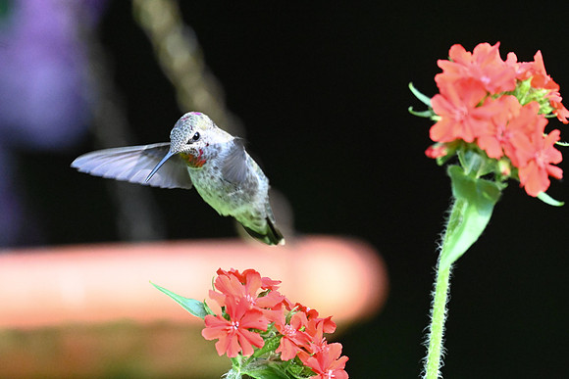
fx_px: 9485
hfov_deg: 3.4
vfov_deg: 2.3
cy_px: 190
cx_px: 284
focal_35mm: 600
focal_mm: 600
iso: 6400
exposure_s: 1/800
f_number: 6.3
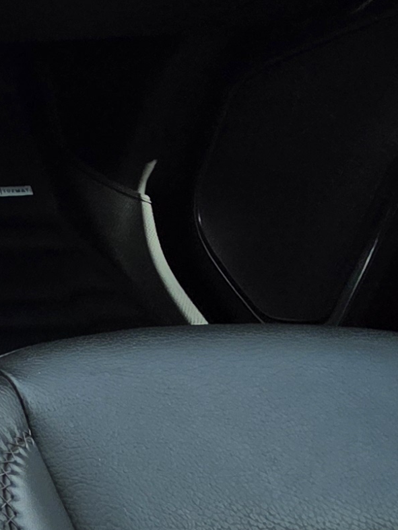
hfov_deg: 14.7
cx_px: -545
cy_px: -69
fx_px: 1012
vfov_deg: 26.8
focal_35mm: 66
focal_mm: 2.2
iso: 40
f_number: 1.9
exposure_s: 1/418
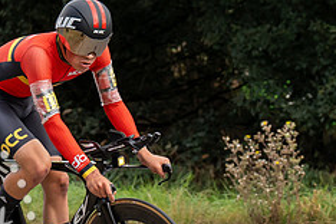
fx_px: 2893
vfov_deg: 4.4
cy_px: 119
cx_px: 74
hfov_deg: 6.6
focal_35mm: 310
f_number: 4
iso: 400
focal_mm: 70
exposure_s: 1/1000
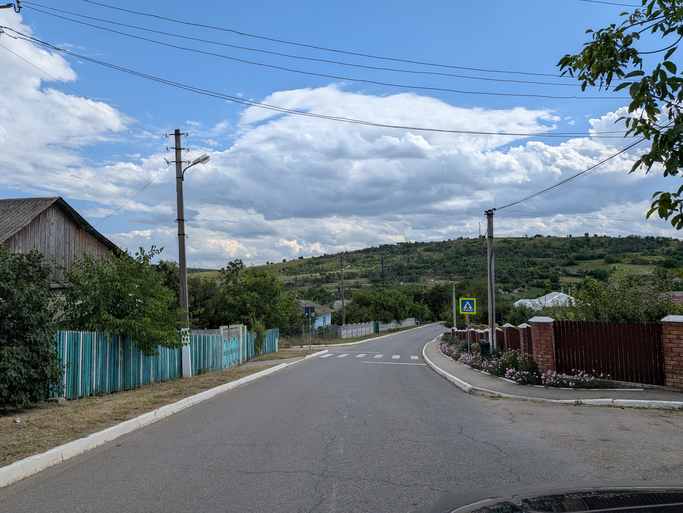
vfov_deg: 56.8
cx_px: 342
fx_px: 474
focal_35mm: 24
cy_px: 256
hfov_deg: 71.6
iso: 29
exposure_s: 1/2421
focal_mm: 4.53
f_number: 1.7
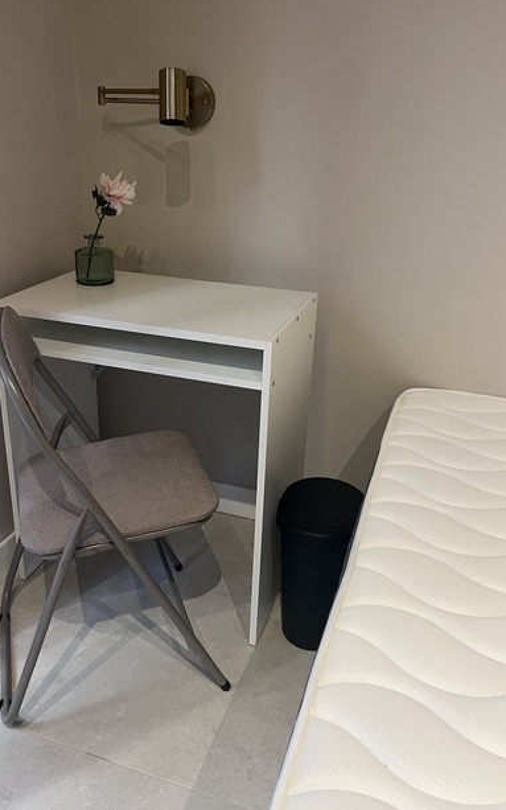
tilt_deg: -21.6
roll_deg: -0.9
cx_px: 226
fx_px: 662
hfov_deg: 41.8
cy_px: 371
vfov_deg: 62.8
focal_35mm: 30
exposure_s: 1/50
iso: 125
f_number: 1.6
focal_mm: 5.1
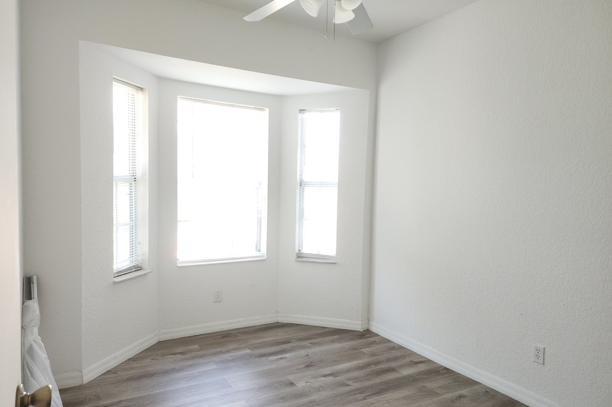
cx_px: 306
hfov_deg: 73.8
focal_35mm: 24
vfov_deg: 53.1
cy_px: 215
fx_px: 408
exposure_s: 1/120
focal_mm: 6.4
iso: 250
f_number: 1.8
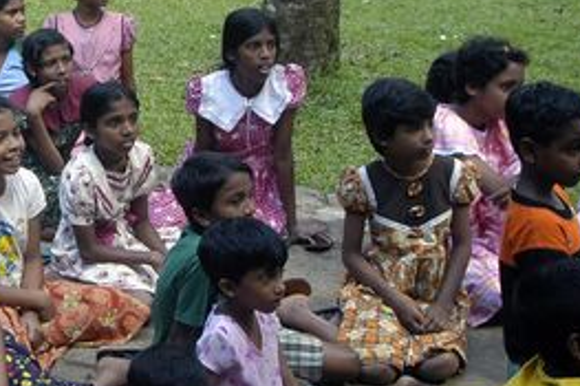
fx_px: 1175
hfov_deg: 26.3
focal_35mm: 73
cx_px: 9
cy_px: 140
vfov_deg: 18.6
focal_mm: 20
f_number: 5
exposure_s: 1/100
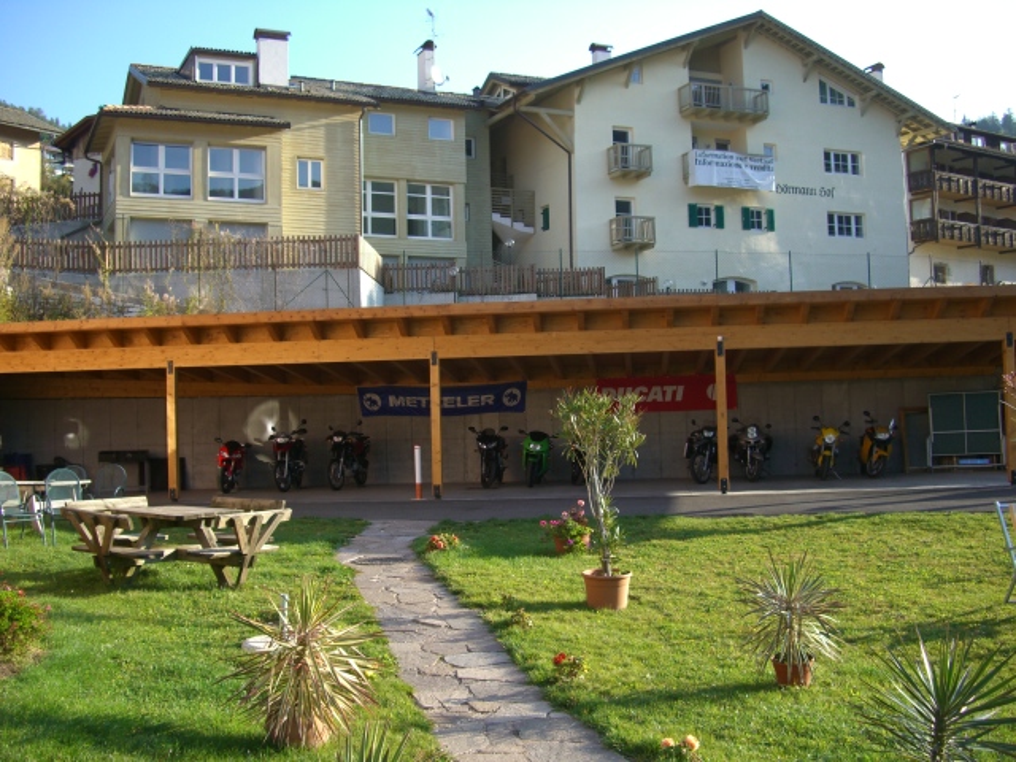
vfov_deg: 37.7
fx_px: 1115
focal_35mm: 38
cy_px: 381
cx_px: 508
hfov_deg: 49.0
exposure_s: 1/250
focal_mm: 7.9
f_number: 2.8
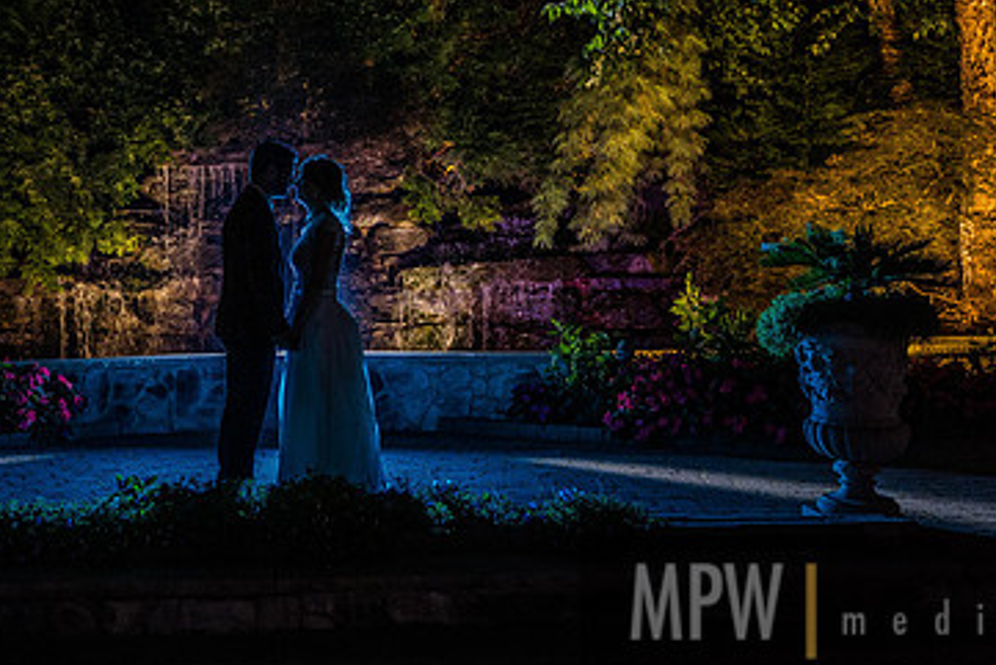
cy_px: 175
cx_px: 273
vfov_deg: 29.5
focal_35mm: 45
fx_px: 1245
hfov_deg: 42.5
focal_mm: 28
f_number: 2.8
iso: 3200
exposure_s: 1/100
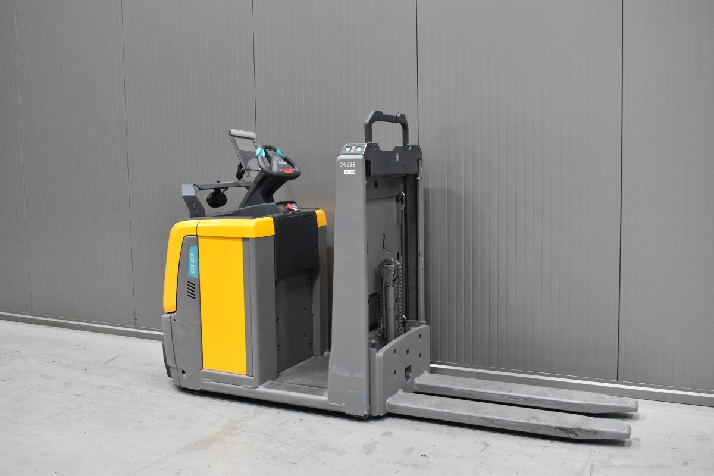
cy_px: 238
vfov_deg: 36.9
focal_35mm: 36
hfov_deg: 53.1
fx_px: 714
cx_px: 357
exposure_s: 1/50
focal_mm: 24
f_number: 5.6
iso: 1600
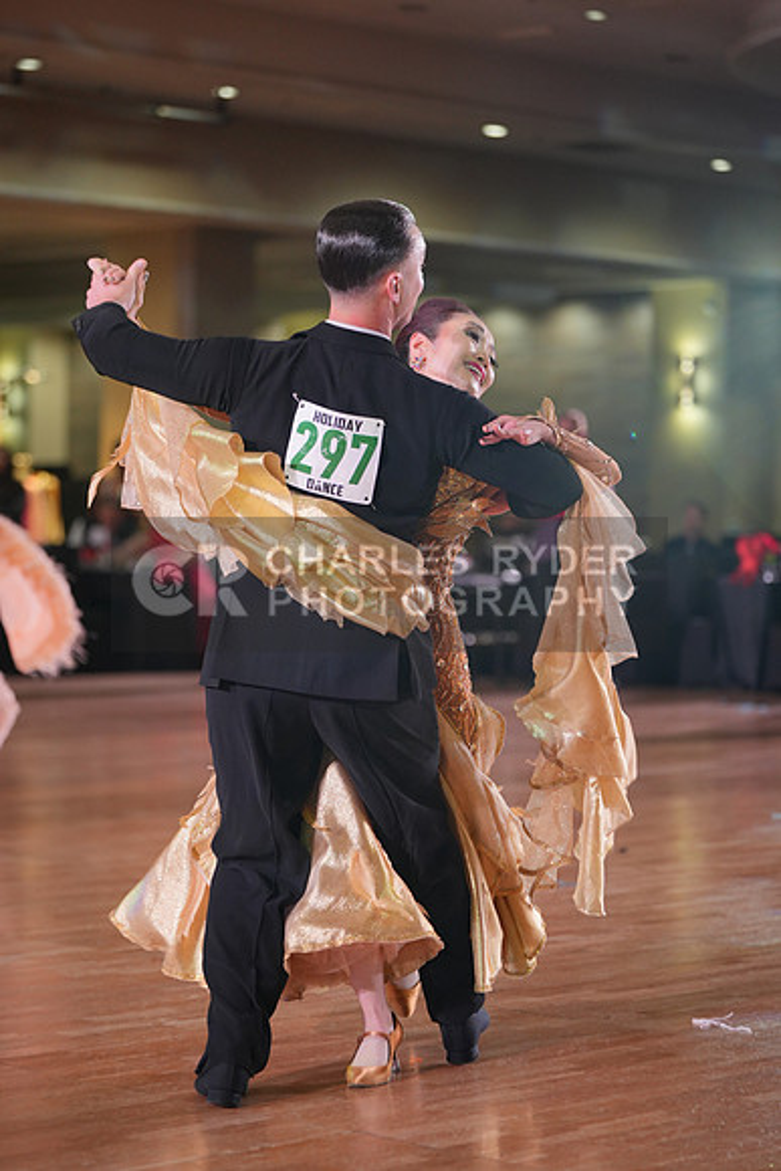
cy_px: 586
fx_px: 3610
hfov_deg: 12.3
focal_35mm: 111
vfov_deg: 18.4
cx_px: 390
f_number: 2.8
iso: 1000
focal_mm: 111
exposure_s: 1/500
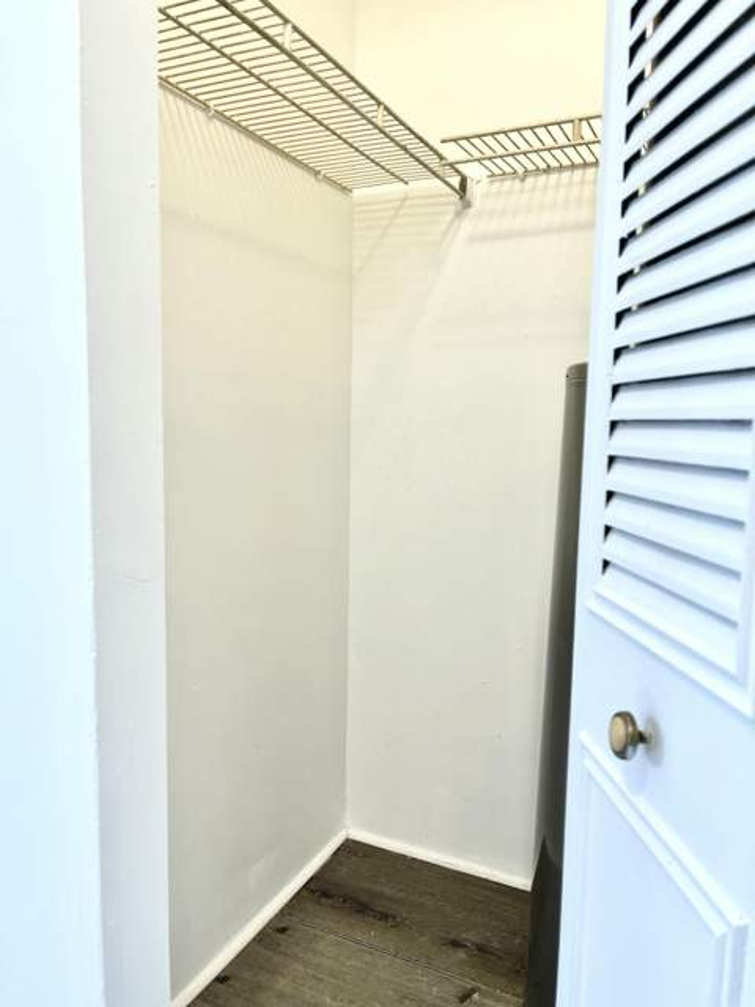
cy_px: 504
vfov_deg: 67.3
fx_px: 756
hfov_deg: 53.1
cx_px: 378
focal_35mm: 26
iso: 100
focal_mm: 5.1
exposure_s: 1/120
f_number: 1.6
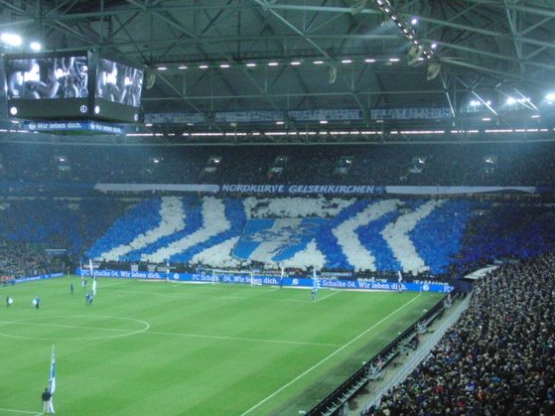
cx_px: 276
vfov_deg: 28.0
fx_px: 834
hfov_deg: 36.8
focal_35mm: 52
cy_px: 205
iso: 800
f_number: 3.8
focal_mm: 8.86
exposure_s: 1/200
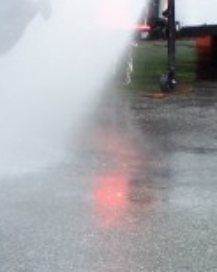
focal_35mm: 259
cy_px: 131
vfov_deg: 7.5
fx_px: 2081
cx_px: 7
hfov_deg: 6.0
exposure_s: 1/180
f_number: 3.2
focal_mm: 10.7
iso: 80
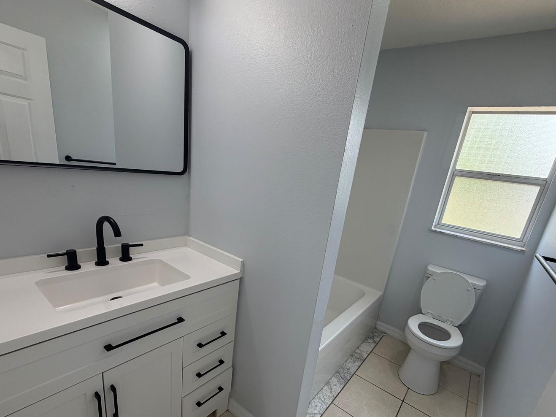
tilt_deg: -18.0
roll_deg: -7.6
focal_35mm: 17
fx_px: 273
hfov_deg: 91.0
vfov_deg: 73.9
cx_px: 292
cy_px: 250
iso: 80
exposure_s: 1/120
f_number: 2.2
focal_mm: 2.22
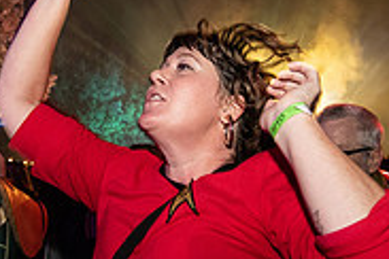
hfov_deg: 39.3
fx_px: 540
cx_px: 140
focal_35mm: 50
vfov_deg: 26.9
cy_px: 159
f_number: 3.5
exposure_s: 1/60
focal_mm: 14
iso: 2000
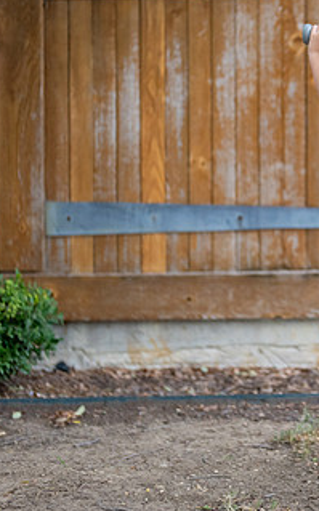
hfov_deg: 10.0
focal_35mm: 129
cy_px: 152
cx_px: 395
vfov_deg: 16.1
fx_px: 1797
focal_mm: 50
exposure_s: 1/640
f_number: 1.2
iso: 500
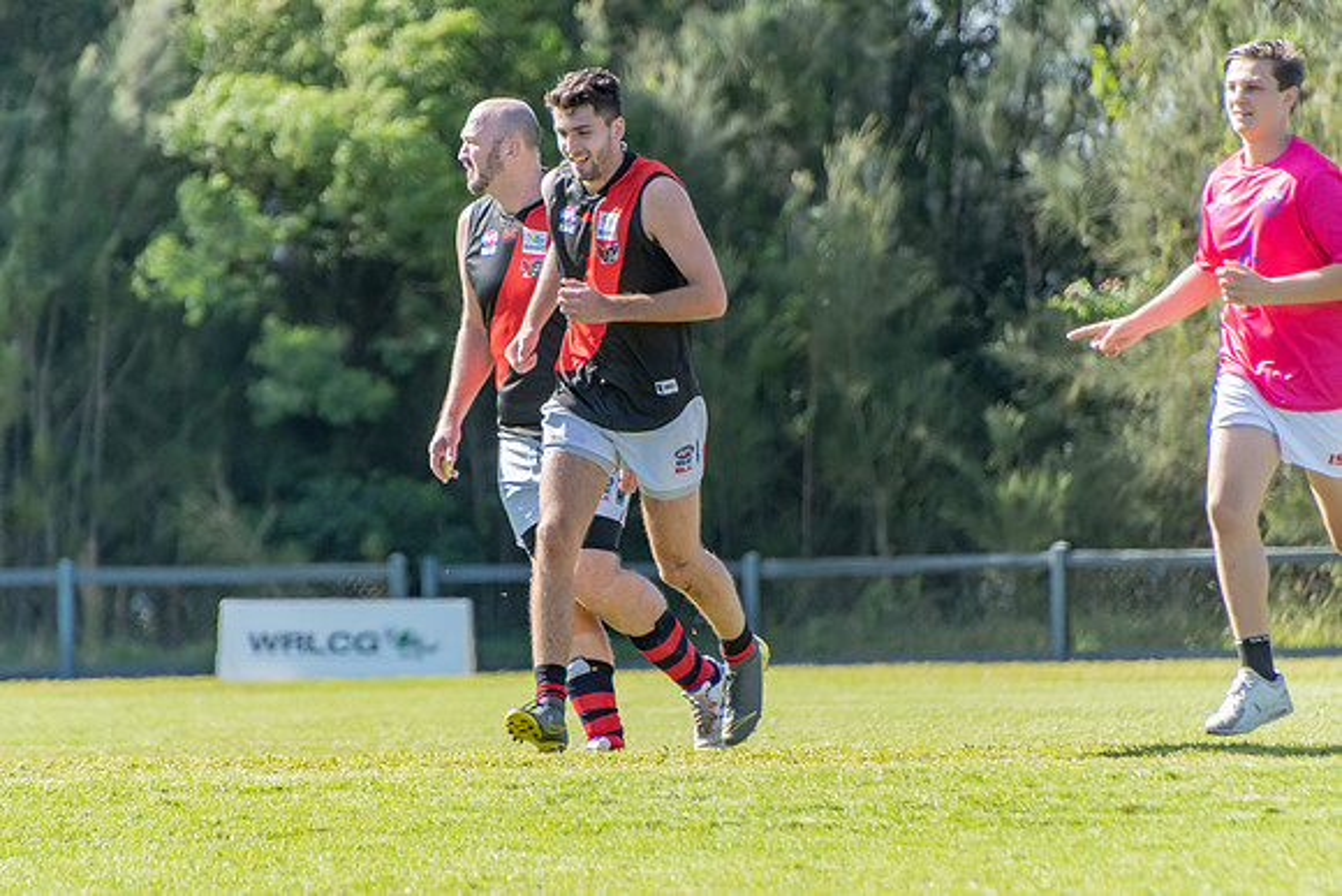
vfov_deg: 2.3
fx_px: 22640
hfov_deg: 3.4
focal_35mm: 607
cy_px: 448
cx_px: 671
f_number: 6.3
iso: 800
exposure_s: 1/1250
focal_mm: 400
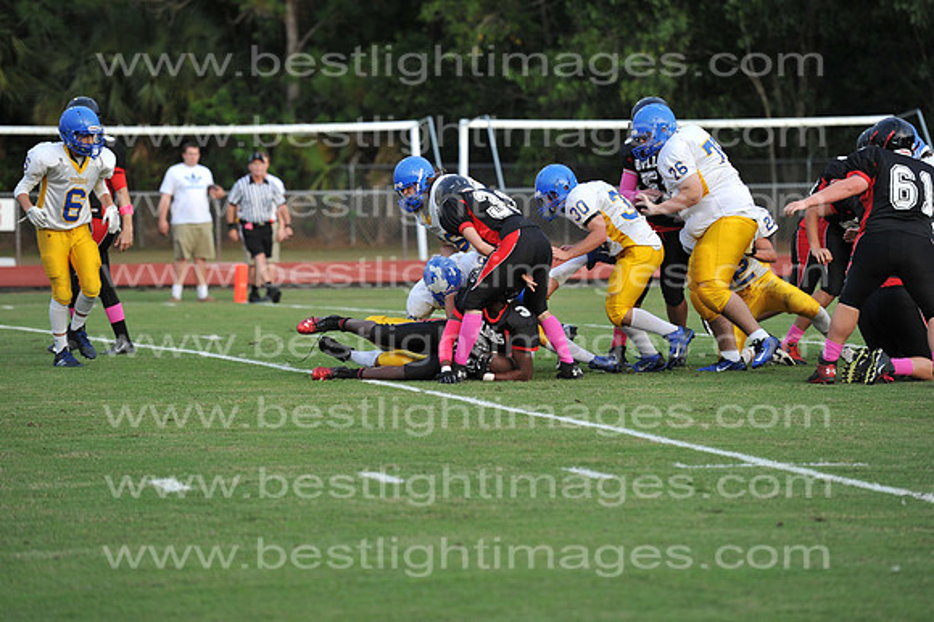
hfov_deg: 11.8
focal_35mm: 175
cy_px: 311
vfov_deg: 7.8
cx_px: 467
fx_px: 4538
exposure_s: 1/1250
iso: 800
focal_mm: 175
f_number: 3.5
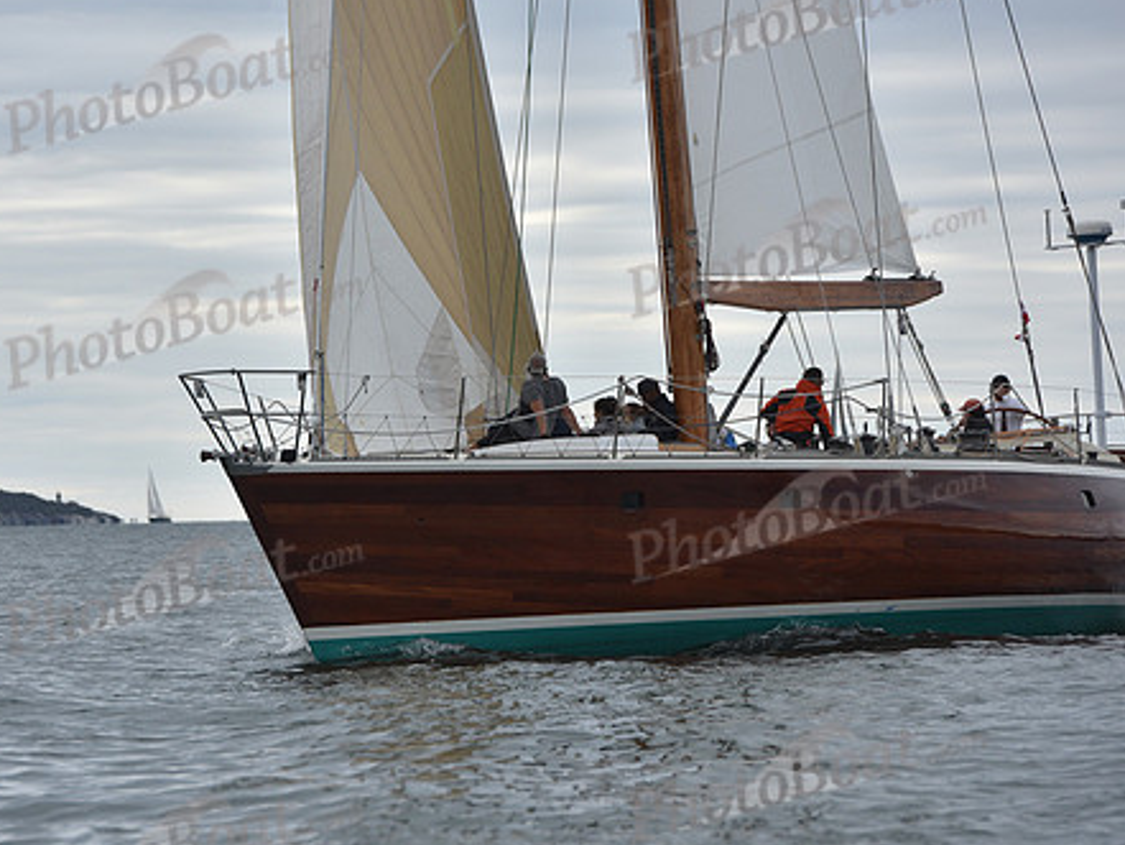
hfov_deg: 7.8
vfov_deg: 5.9
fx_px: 8225
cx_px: 497
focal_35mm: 253
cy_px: 420
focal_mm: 200
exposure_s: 1/1000
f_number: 6.3
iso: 400
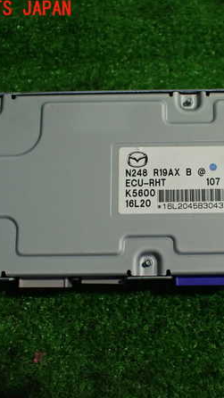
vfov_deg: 46.4
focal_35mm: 44
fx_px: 464
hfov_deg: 26.6
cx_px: 177
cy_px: 199
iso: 320
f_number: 2.3
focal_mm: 5.4
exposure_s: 1/125
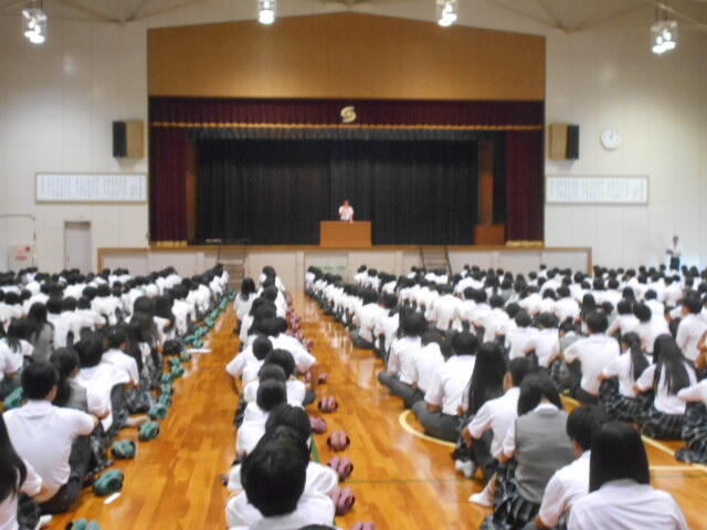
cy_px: 265
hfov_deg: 38.2
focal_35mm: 50
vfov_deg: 29.1
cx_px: 354
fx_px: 1021
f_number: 4.5
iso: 800
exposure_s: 1/20
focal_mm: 8.8
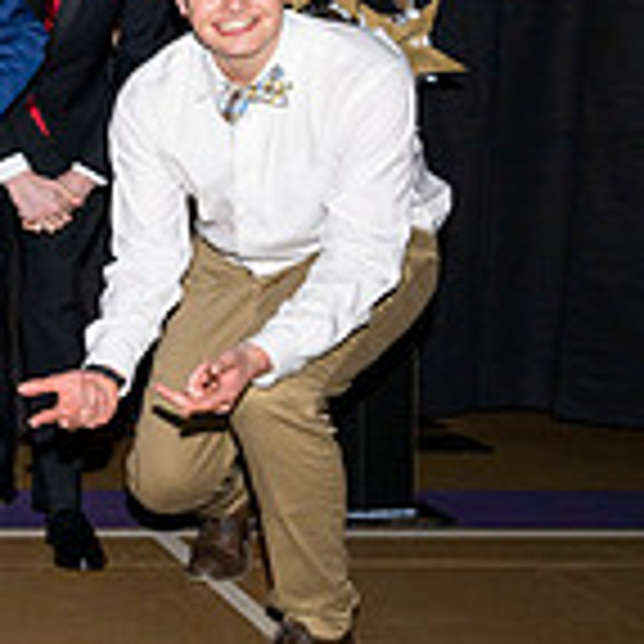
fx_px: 1957
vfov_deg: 18.6
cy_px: 191
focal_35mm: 93
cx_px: -572
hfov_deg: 15.6
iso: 320
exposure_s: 1/100
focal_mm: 27
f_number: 5.6
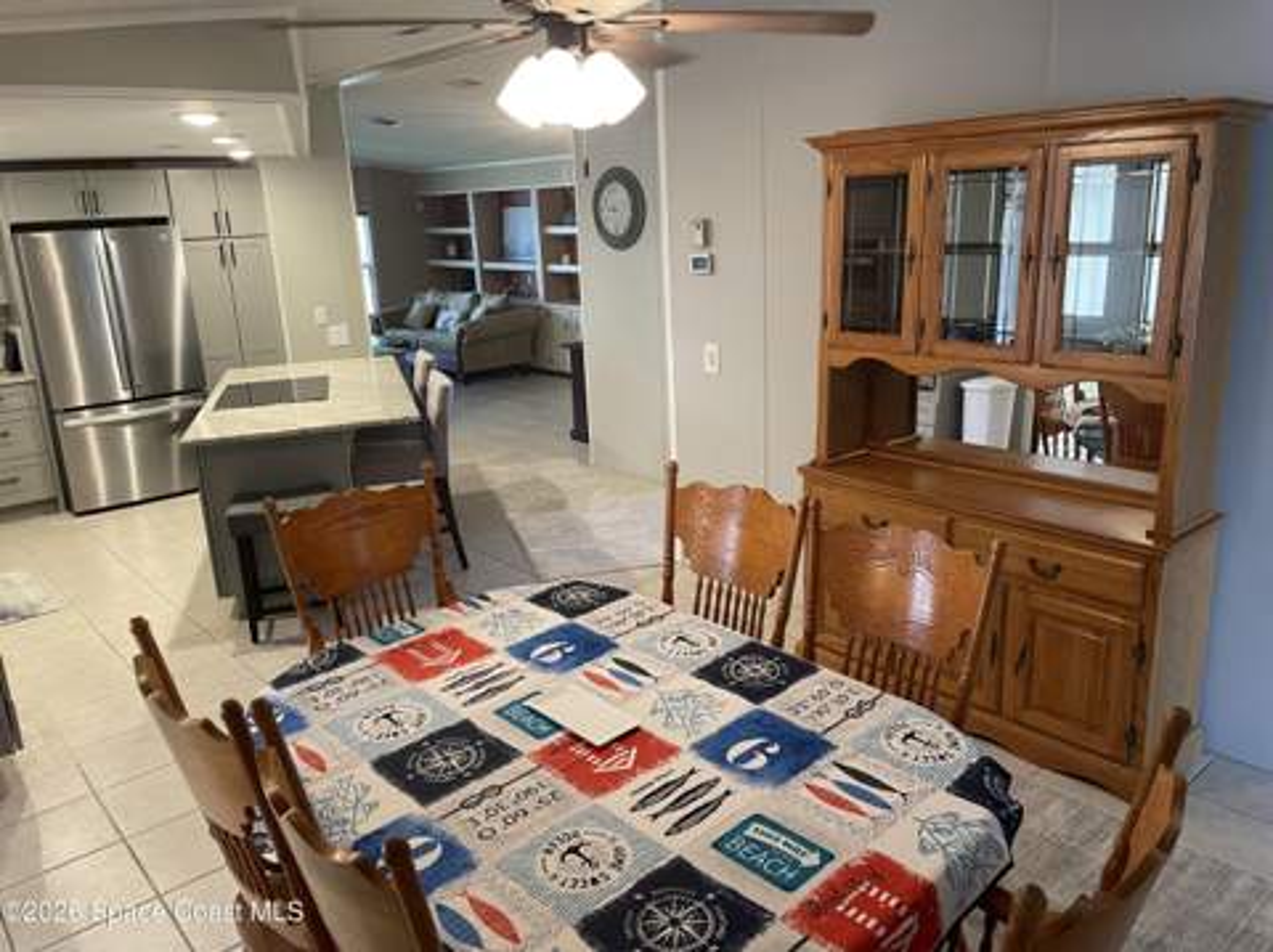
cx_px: 636
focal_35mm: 26
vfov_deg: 53.0
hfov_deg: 67.4
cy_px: 476
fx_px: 955
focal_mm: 4.2
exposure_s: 1/60
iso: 200
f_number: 1.6
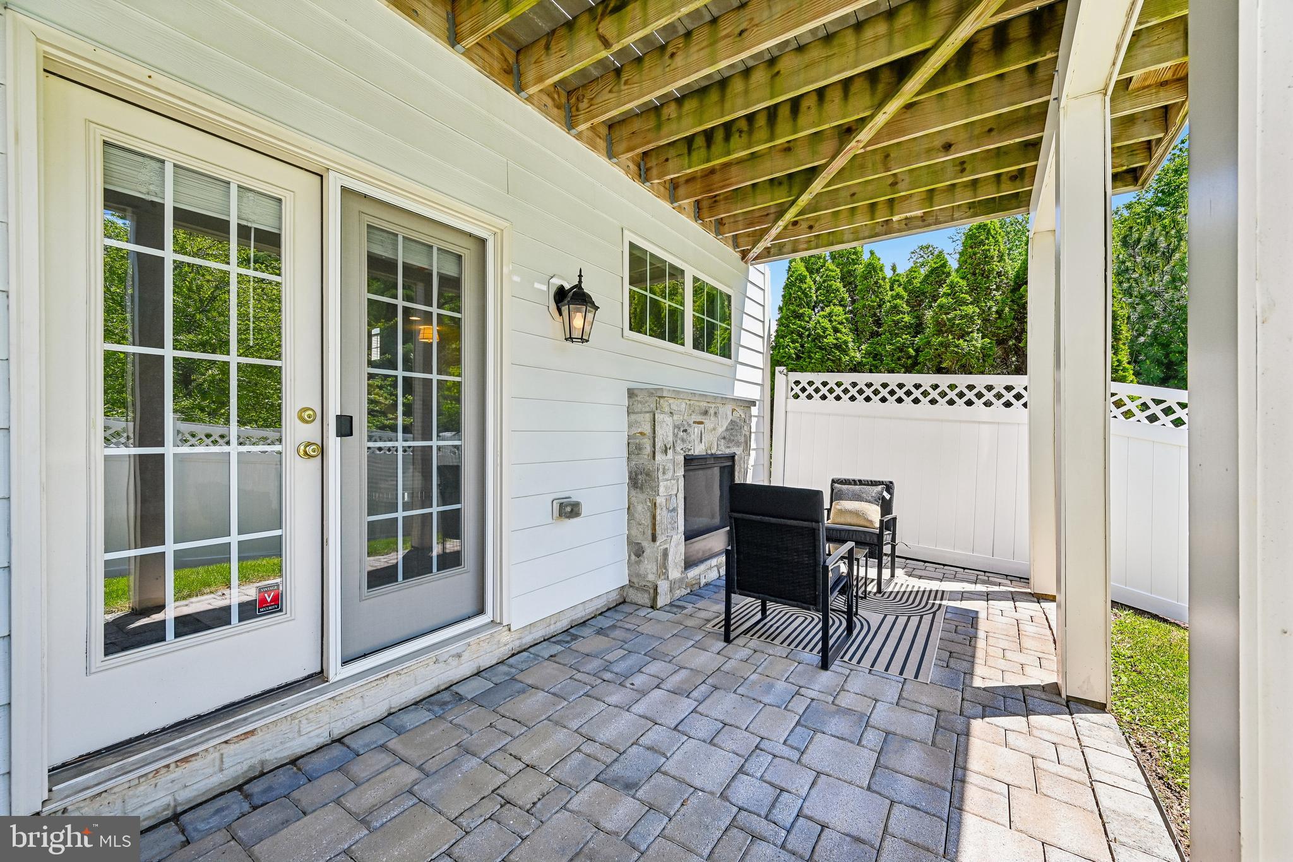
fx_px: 503
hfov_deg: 104.3
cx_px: 646
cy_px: 431
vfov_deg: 81.2
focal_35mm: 14
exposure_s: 1/100
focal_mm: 14
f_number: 8
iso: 100
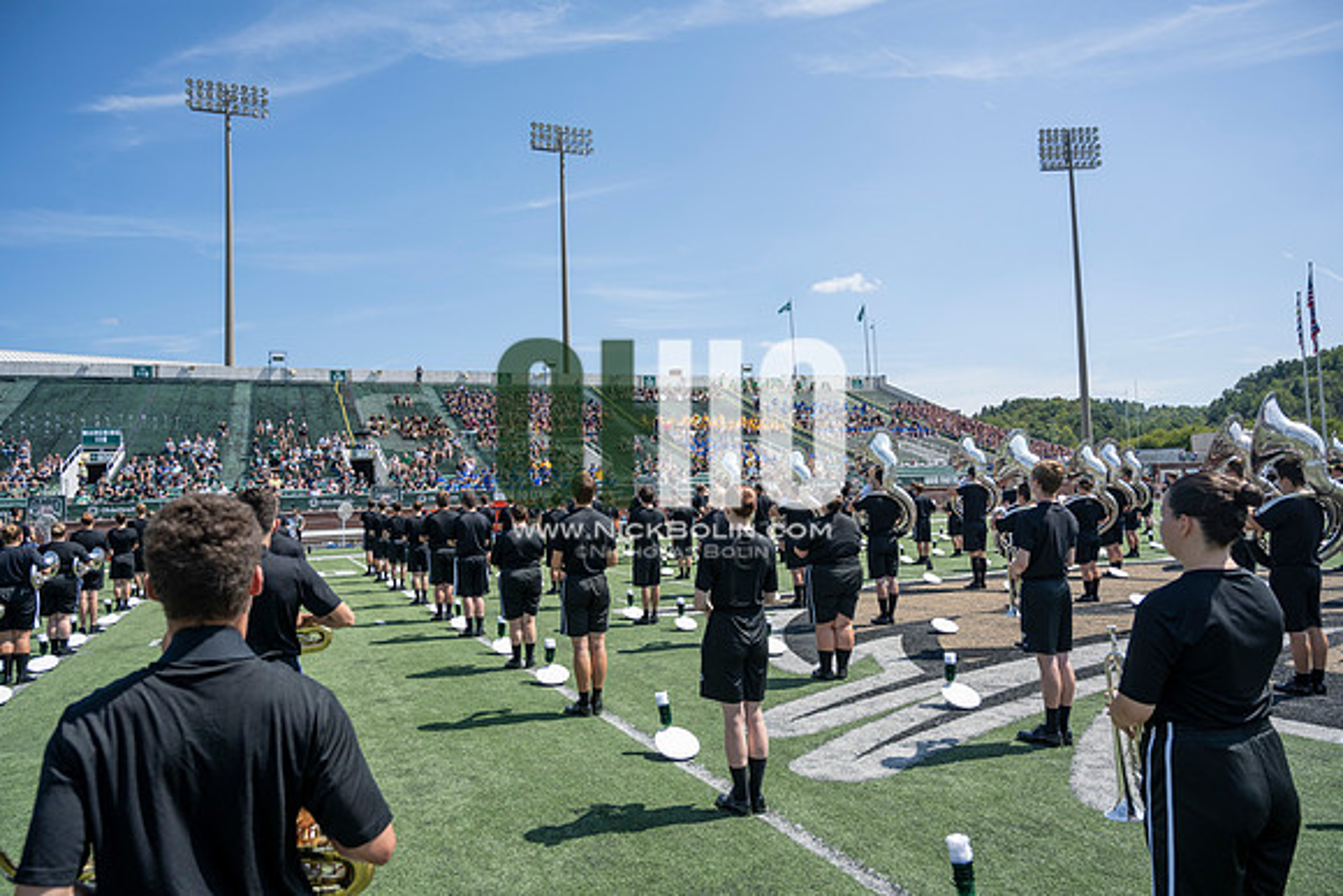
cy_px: 448
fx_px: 896
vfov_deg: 53.2
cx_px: 672
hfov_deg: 73.7
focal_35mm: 24
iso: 200
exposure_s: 1/1600
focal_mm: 24
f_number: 5
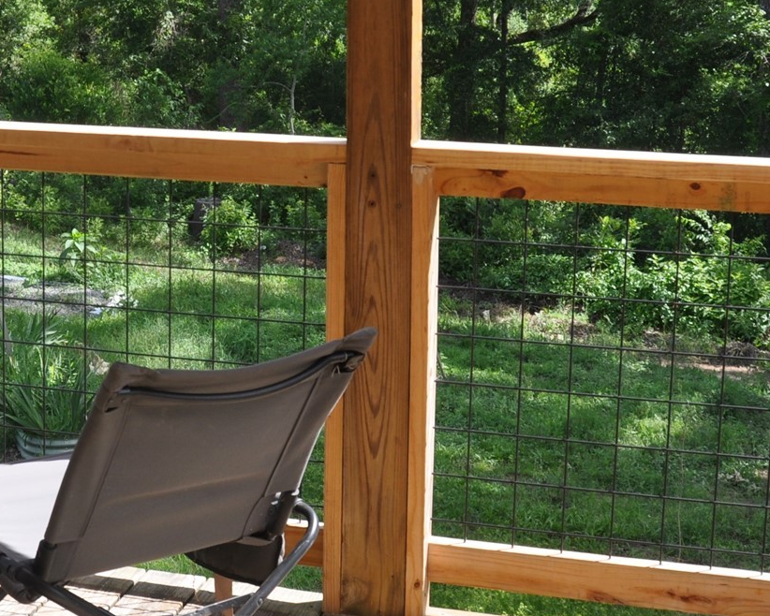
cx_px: 199
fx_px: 1527
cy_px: 119
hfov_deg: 27.9
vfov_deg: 22.5
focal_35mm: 67
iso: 200
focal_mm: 18
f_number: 7.1
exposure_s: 1/200
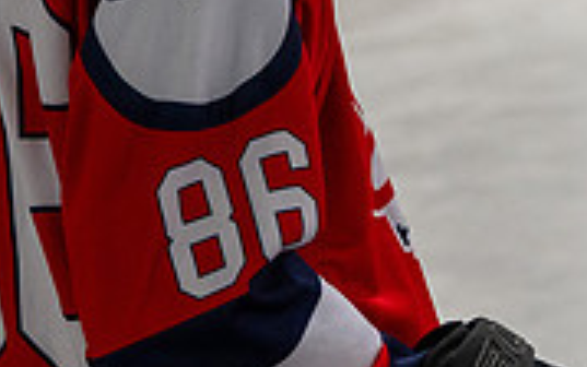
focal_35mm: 208
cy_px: -136
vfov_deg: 6.3
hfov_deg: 10.1
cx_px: 443
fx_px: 3329
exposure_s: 1/800
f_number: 2.8
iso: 1600
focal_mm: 42
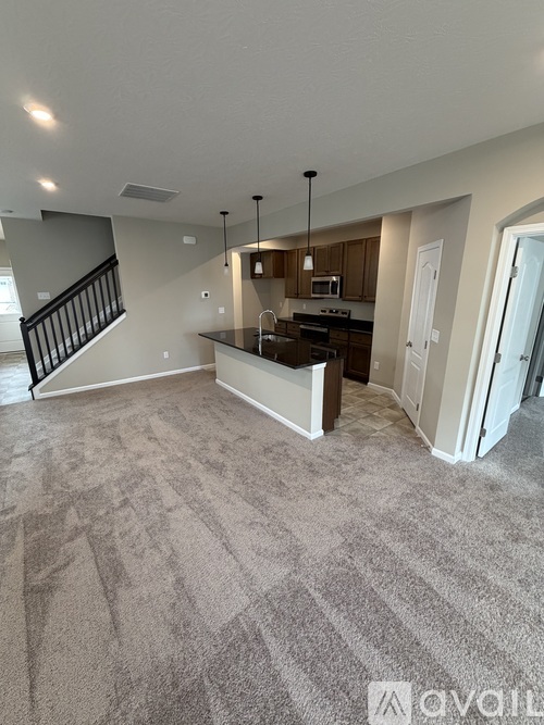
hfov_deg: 85.7
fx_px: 293
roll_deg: +1.0
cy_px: 362
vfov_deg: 102.1
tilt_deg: -14.2
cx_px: 272
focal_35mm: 14
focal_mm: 2.22
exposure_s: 1/120
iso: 320
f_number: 2.2
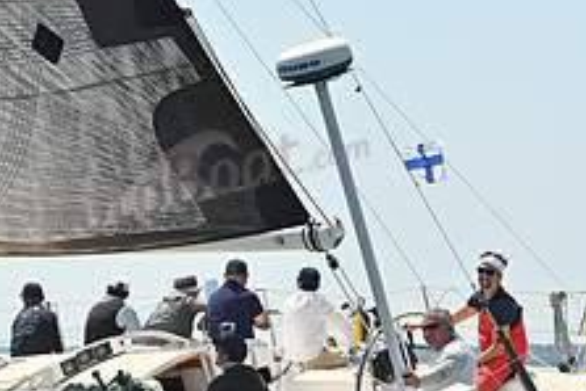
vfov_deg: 7.5
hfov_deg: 11.1
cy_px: 358
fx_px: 2964
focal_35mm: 182
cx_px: -134
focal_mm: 70
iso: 320
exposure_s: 1/1250
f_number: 8
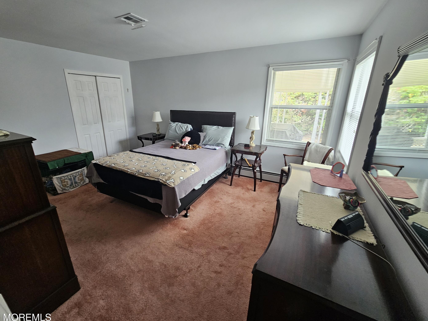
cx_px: 201
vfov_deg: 85.7
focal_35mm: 14
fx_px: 173
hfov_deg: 101.9
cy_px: 160
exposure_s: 1/60
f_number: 2.2
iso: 160
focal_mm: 2.2
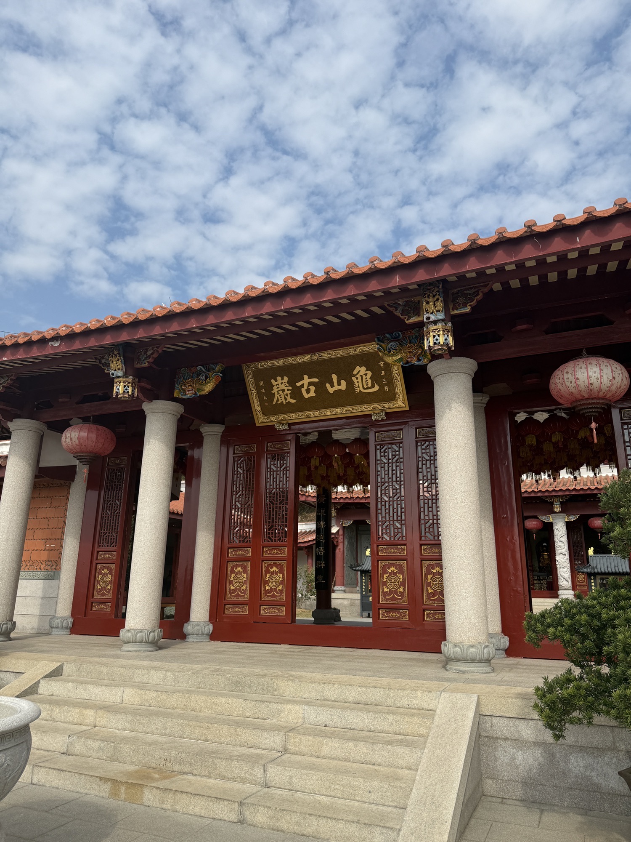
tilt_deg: +15.5
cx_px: 316
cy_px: 421
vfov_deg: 71.6
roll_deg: +0.7
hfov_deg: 56.8
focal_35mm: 24
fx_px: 583
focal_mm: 6.76
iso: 80
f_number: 1.78
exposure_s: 1/4975
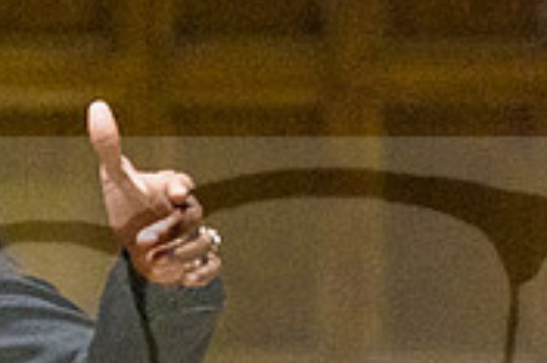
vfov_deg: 2.6
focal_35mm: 524
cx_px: -301
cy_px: 275
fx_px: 7954
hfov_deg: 3.9
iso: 6400
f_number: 3.2
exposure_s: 1/2000
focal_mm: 106
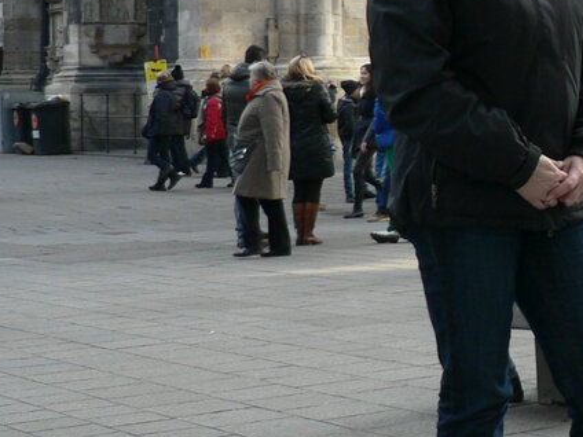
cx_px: 781
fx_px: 1718
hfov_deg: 17.9
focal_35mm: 102
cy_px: 48
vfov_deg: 14.4
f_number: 2.8
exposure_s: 1/200
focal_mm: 6
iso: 80
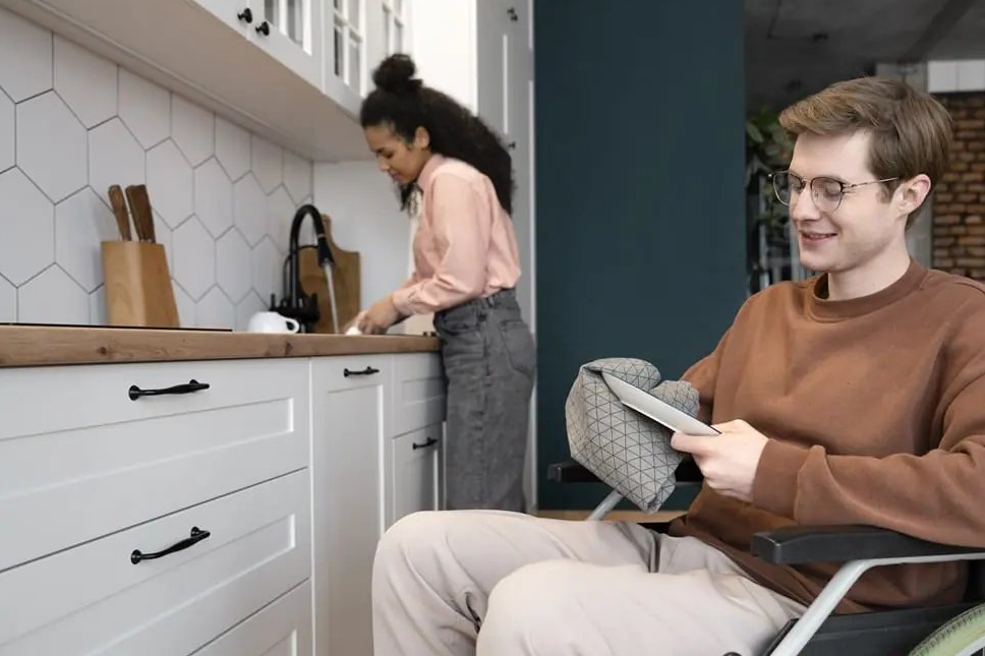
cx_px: 579
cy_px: 363
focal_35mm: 32
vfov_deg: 41.2
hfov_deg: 58.6
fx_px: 872
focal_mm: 25.7
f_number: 3.5
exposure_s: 1/80
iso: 1000
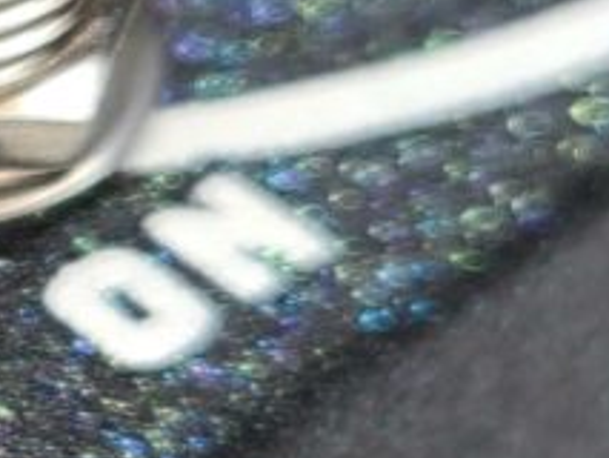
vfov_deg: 8.4
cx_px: -526
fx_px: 3098
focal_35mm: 176
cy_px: 114
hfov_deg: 10.5
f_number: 1.8
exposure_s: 1/190
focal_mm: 5.4
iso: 40
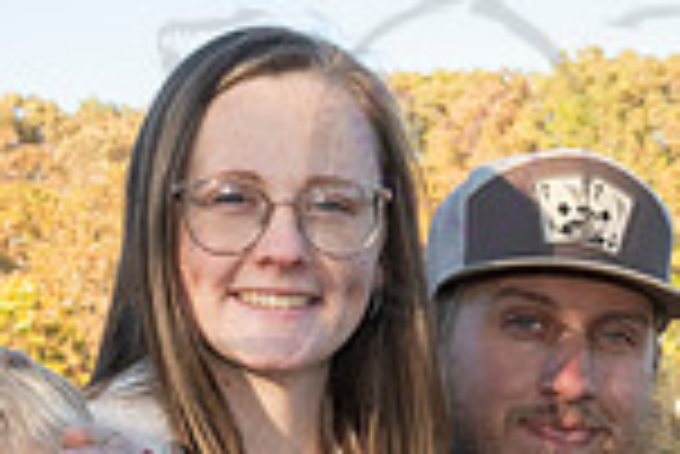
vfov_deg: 7.9
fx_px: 3214
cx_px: 474
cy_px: 672
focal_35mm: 170
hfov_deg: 12.1
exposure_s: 1/500
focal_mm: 42
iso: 1600
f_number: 13
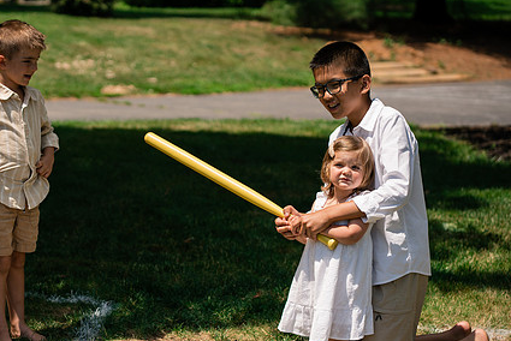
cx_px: 167
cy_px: 216
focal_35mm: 116
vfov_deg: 11.8
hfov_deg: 17.6
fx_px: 1648
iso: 320
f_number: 3.5
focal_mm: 85
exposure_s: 1/3200
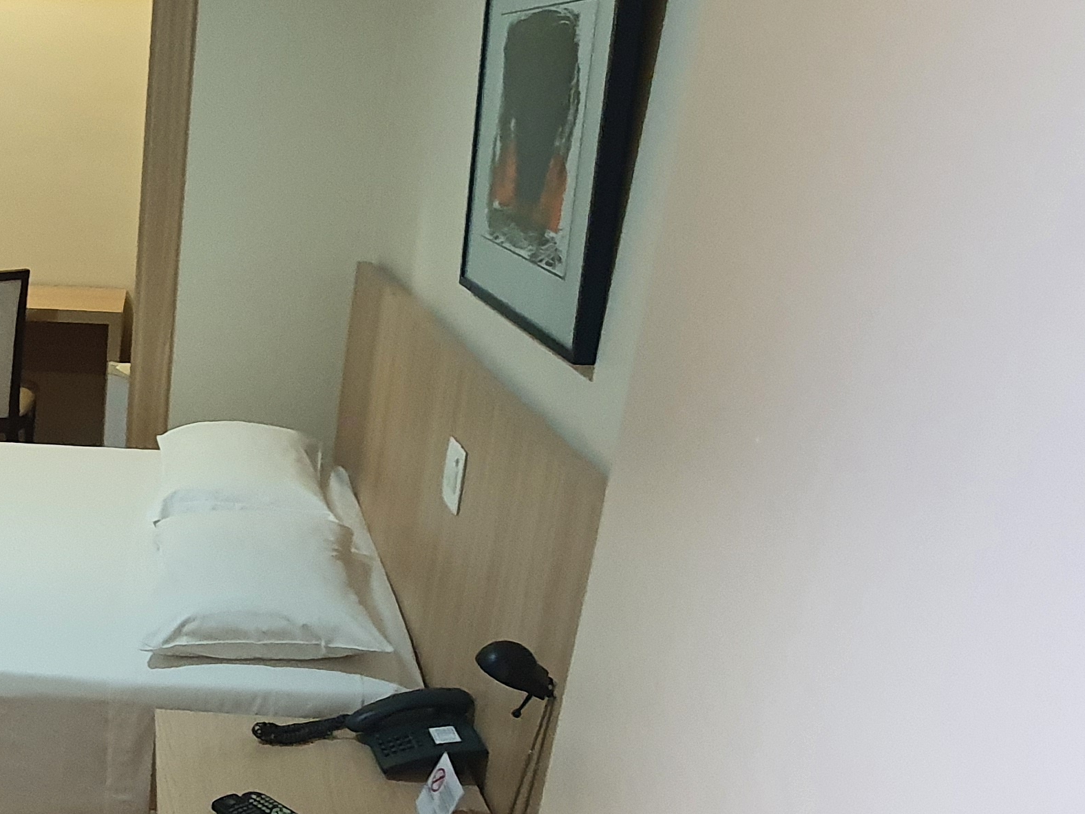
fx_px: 1191
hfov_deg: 41.4
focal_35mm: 38
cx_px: -40
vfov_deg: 37.2
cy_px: 561
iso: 400
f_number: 2.2
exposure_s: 1/30
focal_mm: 1.8
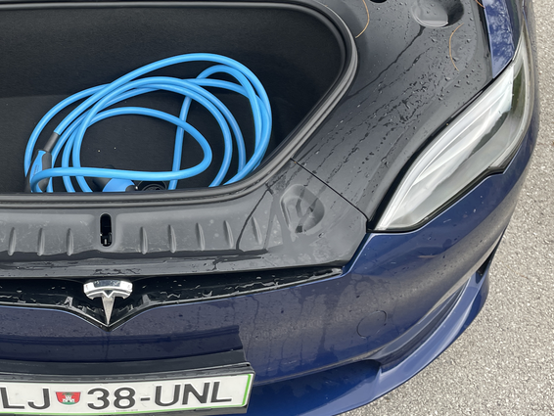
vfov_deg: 30.5
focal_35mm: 47
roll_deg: -1.0
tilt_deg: -41.4
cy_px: 118
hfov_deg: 38.8
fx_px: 753
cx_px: 107
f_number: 1.6
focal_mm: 4.2
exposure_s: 1/121
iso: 64
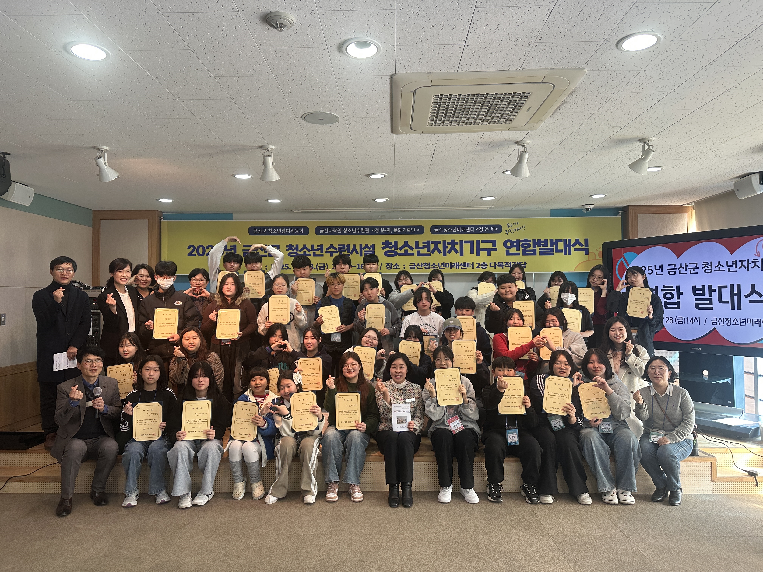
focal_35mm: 24
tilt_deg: +1.8
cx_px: 382
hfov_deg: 71.6
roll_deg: +0.2
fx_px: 529
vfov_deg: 56.8
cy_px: 286
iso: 160
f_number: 1.78
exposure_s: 1/120
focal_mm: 6.86
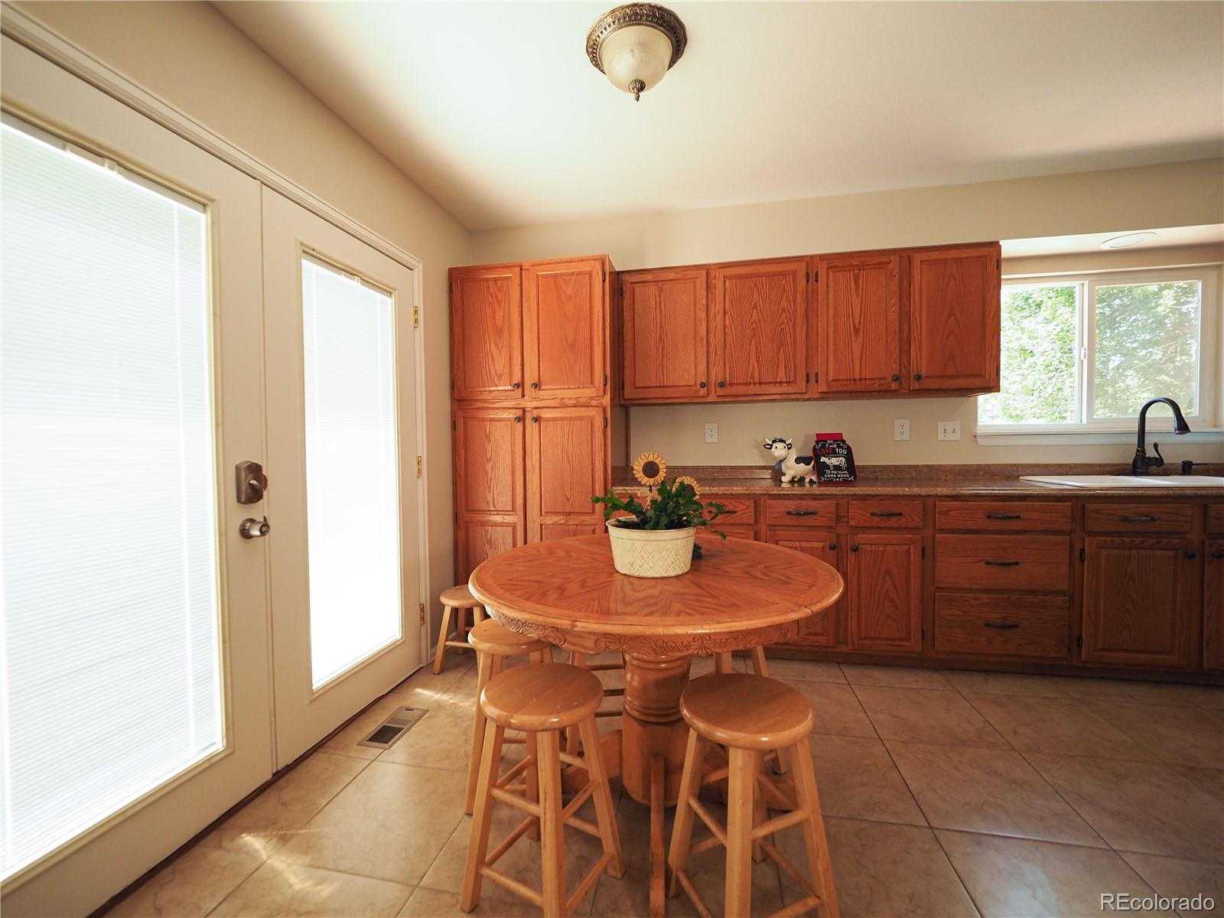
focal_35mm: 14
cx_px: 612
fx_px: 495
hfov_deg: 102.1
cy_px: 459
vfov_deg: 85.7
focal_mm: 7
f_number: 2.8
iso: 500
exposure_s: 1/200
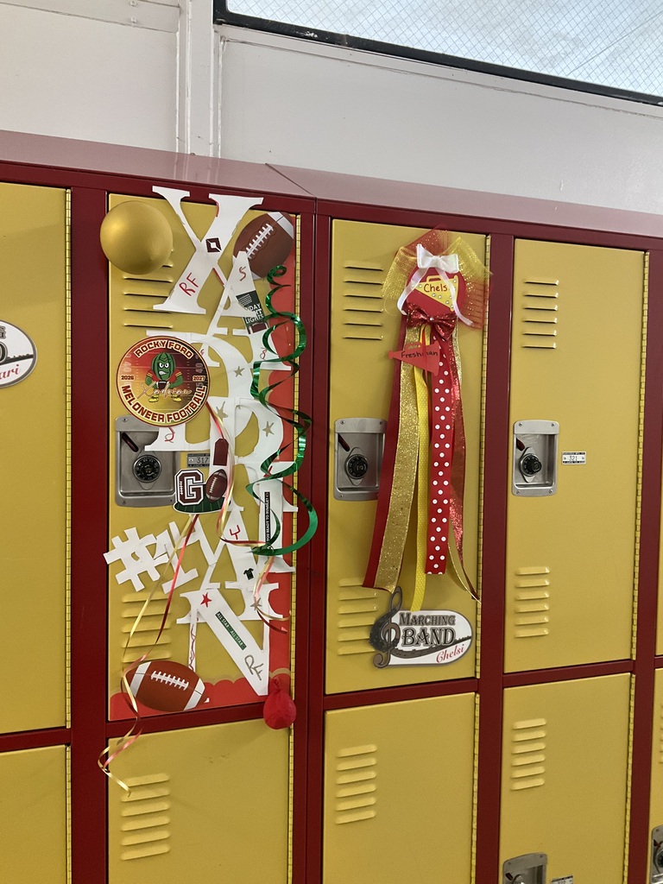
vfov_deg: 61.7
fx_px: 741
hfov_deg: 48.2
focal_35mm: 29
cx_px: 332
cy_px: 442
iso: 160
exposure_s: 1/60
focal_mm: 3
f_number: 1.8
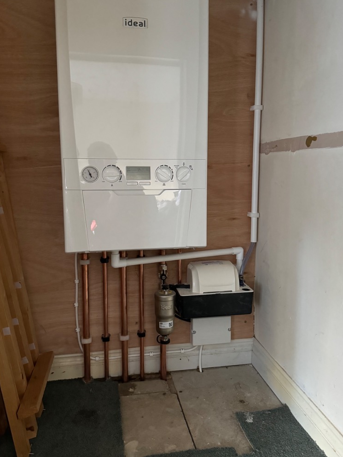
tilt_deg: -5.1
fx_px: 383
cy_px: 213
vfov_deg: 61.6
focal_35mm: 29
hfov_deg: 48.2
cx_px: 182
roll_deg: +0.4
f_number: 1.78
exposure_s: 1/39
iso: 1000
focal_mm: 6.86
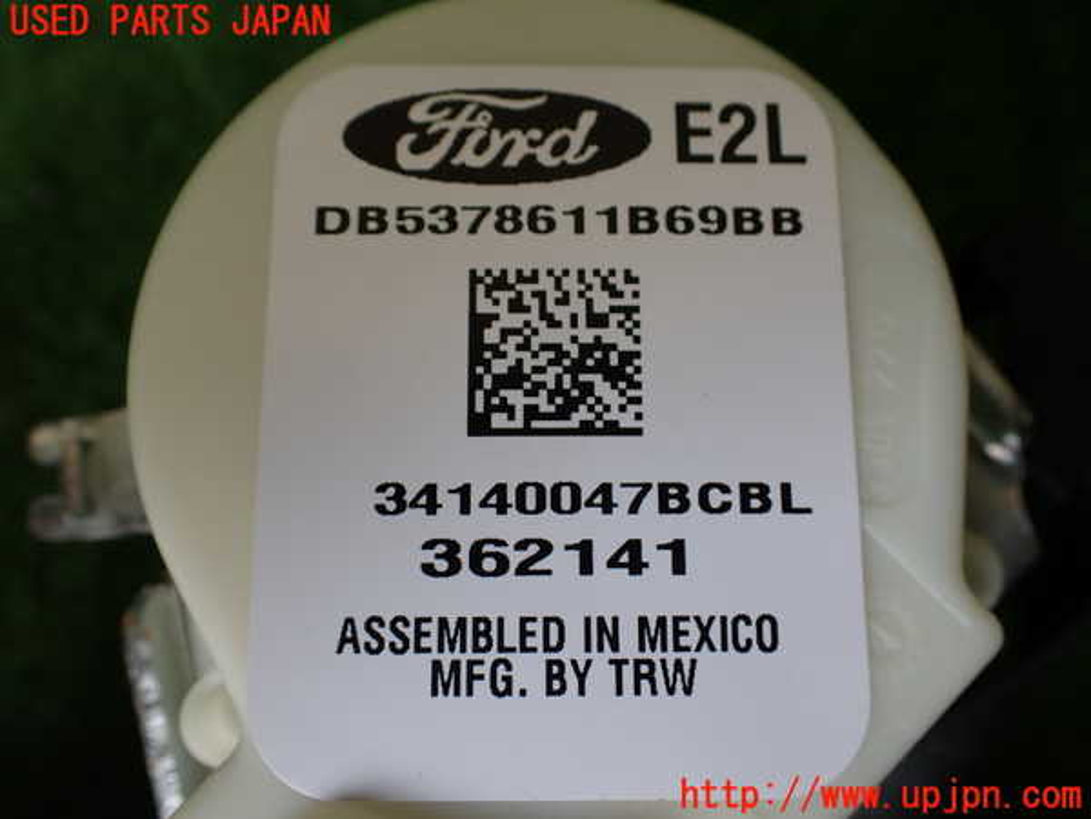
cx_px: 546
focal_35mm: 30
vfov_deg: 46.8
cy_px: 410
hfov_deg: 60.0
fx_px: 946
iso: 100
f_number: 2.3
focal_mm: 5.4
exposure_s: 1/160
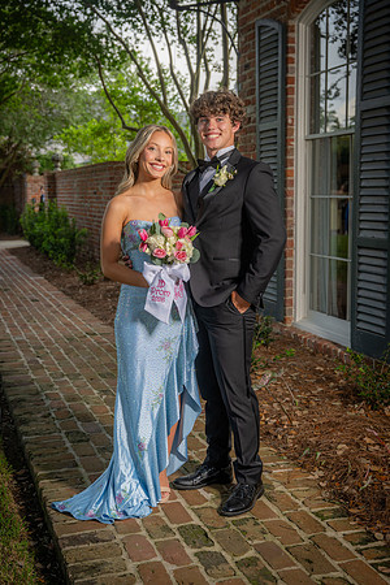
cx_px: 195
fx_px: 731
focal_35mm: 45
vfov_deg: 43.6
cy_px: 292
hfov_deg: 29.9
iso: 100
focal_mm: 45
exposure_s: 1/125
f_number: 5
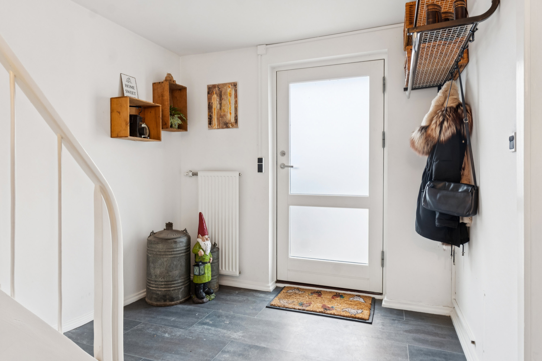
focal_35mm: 22
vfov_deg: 56.1
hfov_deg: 77.3
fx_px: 339
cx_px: 271
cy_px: 180
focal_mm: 15
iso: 200
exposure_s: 1/2.5
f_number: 8
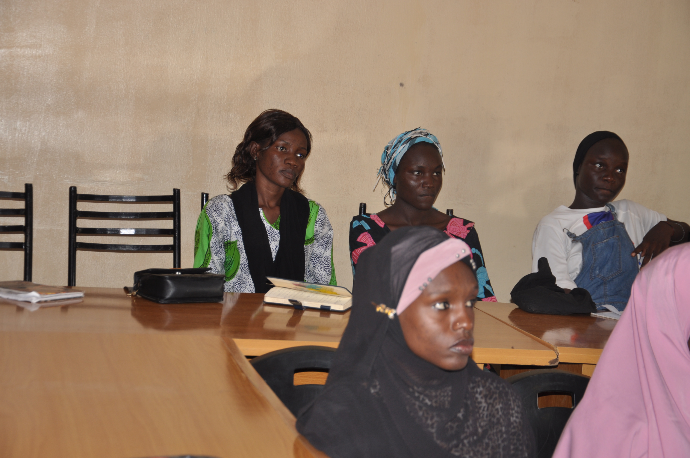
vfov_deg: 18.1
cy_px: 229
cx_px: 345
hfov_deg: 27.0
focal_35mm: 75
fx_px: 1436
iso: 200
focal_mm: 50
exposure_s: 1/60
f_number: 5
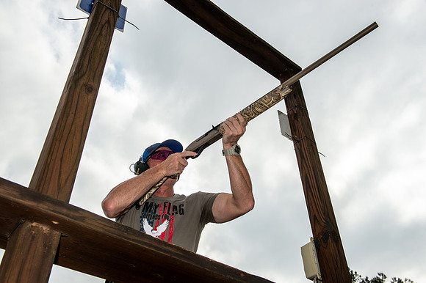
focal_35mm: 34
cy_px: 142
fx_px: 402
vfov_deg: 38.8
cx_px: 213
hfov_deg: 55.8
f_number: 10
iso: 125
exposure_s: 1/320
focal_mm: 34
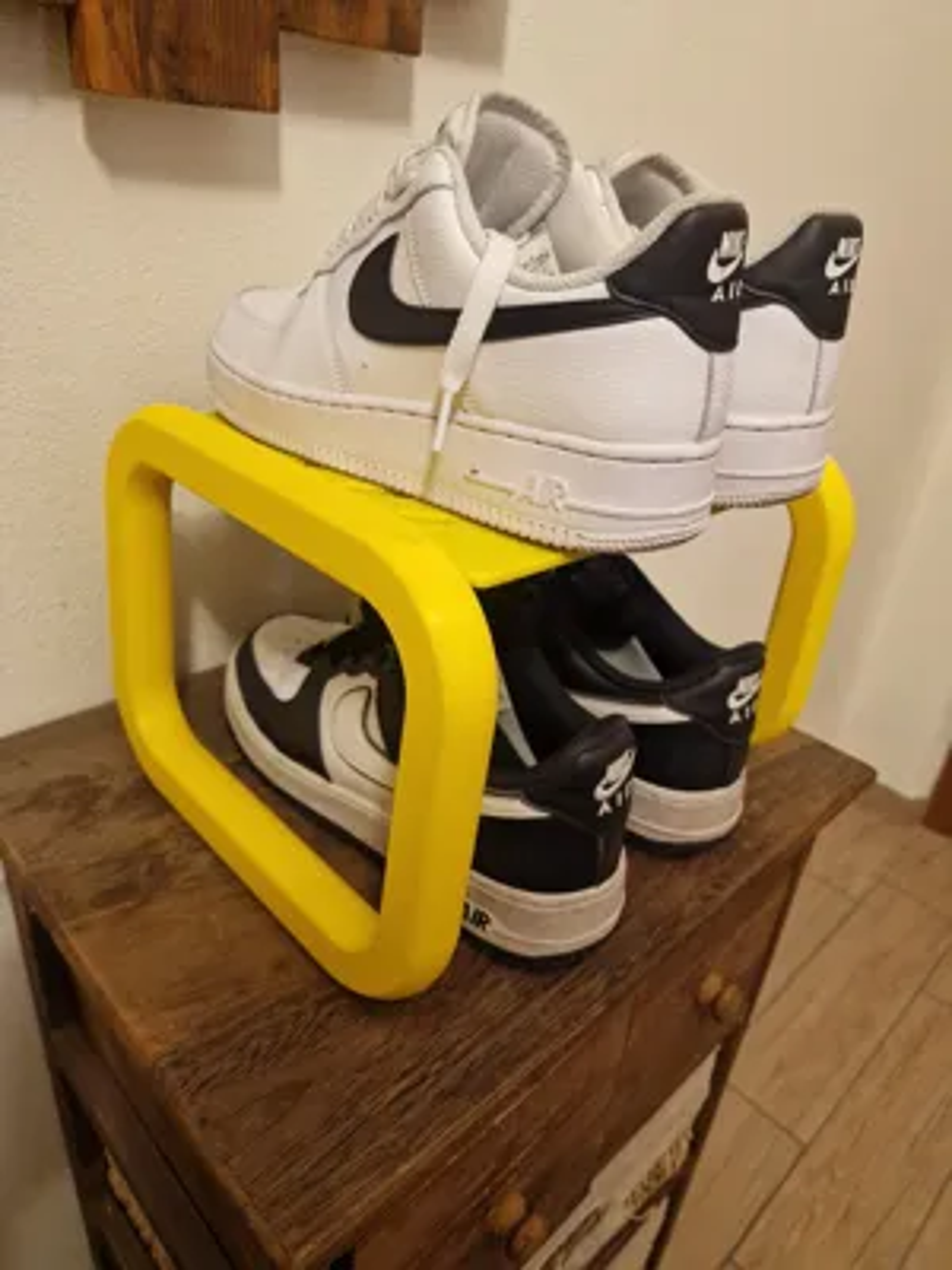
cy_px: 635
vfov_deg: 73.9
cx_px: 476
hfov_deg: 58.9
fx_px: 843
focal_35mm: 23
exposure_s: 1/100
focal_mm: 6.4
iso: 800
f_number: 1.8
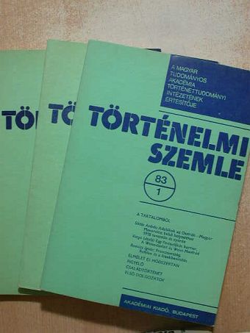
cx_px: 125
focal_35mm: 55
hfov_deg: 26.6
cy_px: 166
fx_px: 529
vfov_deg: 34.9
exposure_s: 1/99.2
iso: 100
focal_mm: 11.5
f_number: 3.4
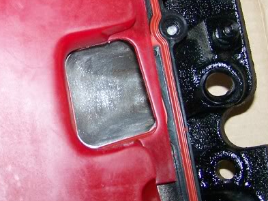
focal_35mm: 99
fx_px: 767
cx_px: 14
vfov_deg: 14.9
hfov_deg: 19.4
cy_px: 69
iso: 200
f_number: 2.8
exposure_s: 1/60
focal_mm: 6.3
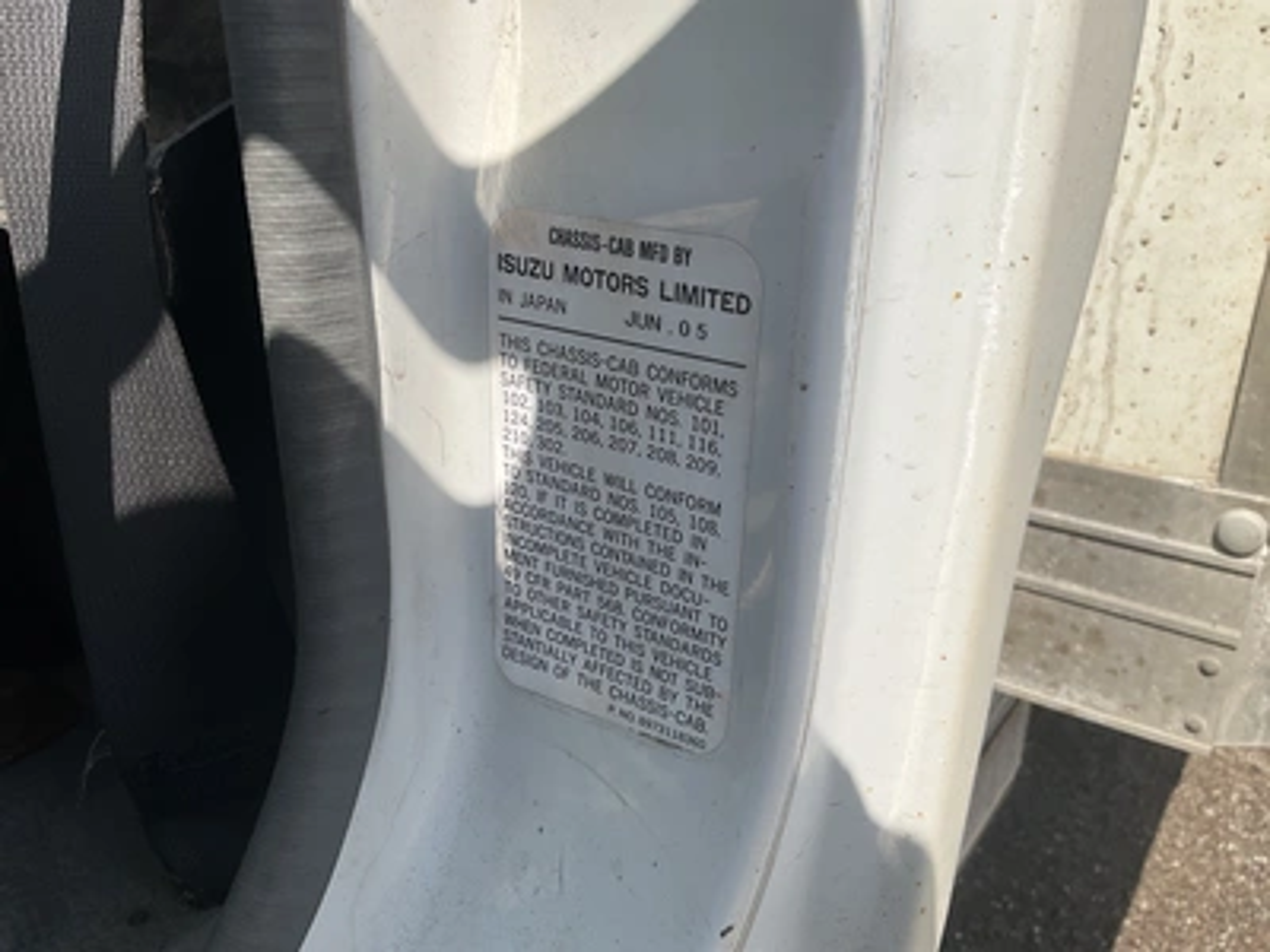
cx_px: 635
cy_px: 476
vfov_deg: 48.2
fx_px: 1064
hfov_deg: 61.7
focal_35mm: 29
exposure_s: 1/1786
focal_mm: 3
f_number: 1.8
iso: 25
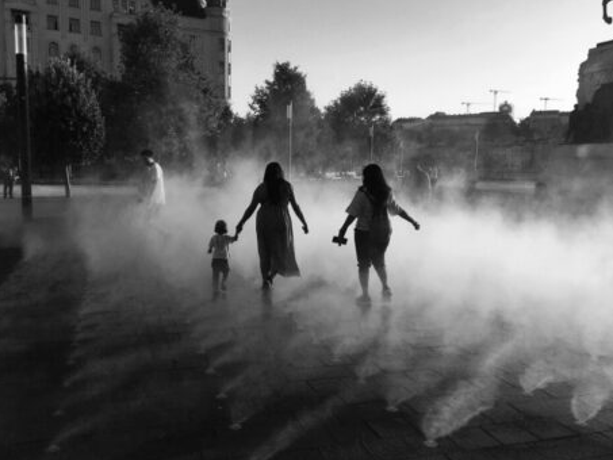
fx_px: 567
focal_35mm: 32
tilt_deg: -4.5
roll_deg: +4.5
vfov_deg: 44.2
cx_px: 300
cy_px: 240
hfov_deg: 56.8
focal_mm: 4.15
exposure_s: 1/1304
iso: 25
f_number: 2.2
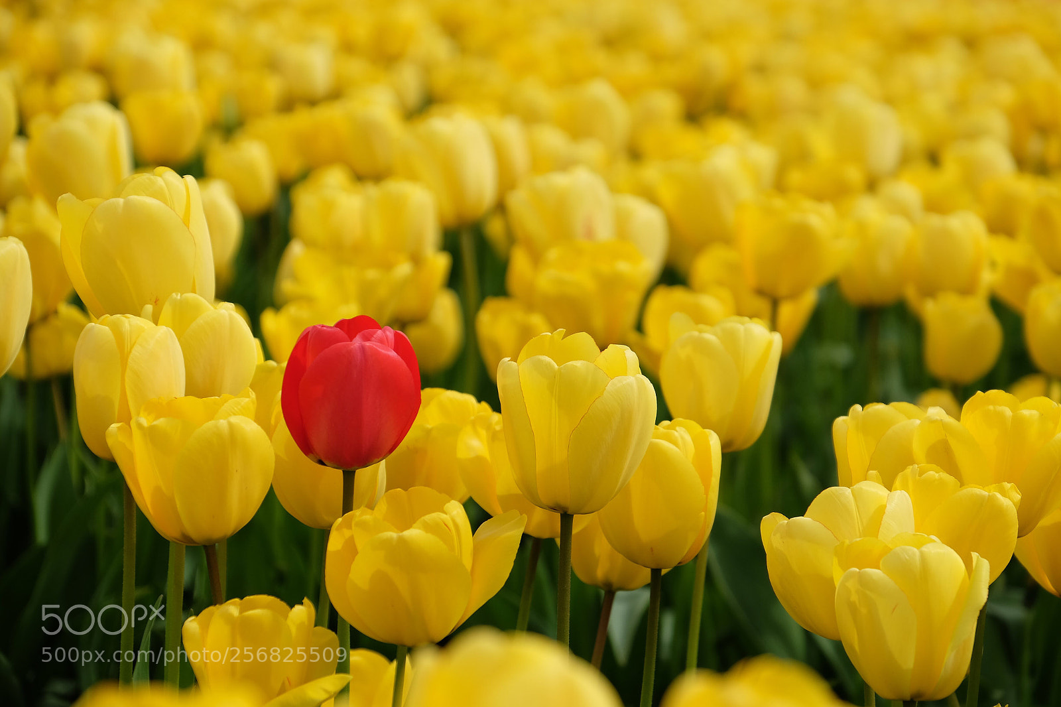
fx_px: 3683
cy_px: 354
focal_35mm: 125
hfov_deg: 16.4
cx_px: 530
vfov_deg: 11.0
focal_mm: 83.3
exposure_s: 1/1100
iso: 200
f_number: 5.6
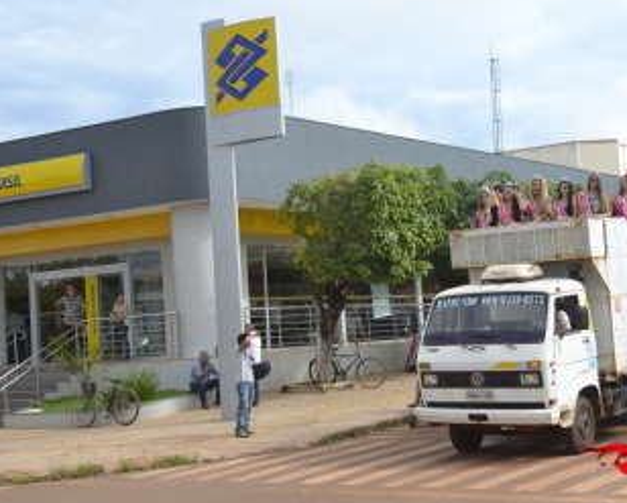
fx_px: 1314
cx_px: 358
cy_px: 241
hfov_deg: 26.8
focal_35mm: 71
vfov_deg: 21.7
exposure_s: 1/250
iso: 100
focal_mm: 31
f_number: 8
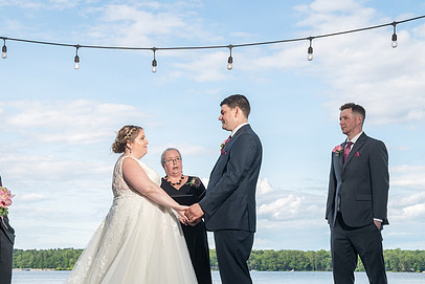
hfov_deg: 31.3
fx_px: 756
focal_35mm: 64
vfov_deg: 21.2
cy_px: 184
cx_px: 163
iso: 100
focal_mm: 44
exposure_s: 1/250
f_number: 5.6
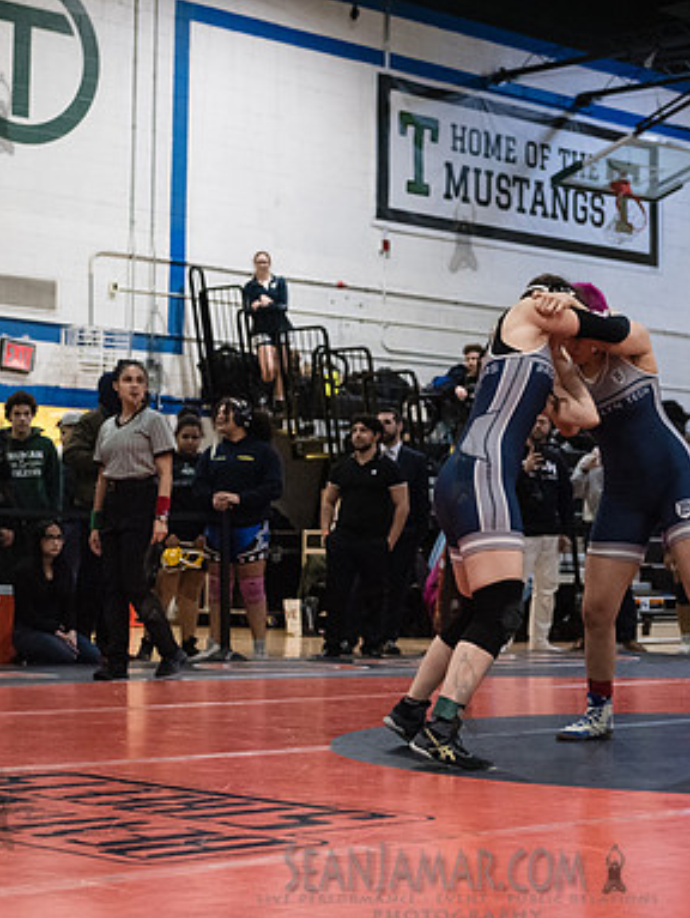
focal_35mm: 80
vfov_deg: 24.4
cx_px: 462
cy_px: 461
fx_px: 2123
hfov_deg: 18.4
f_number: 3.2
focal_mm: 55
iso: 8000
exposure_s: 1/500
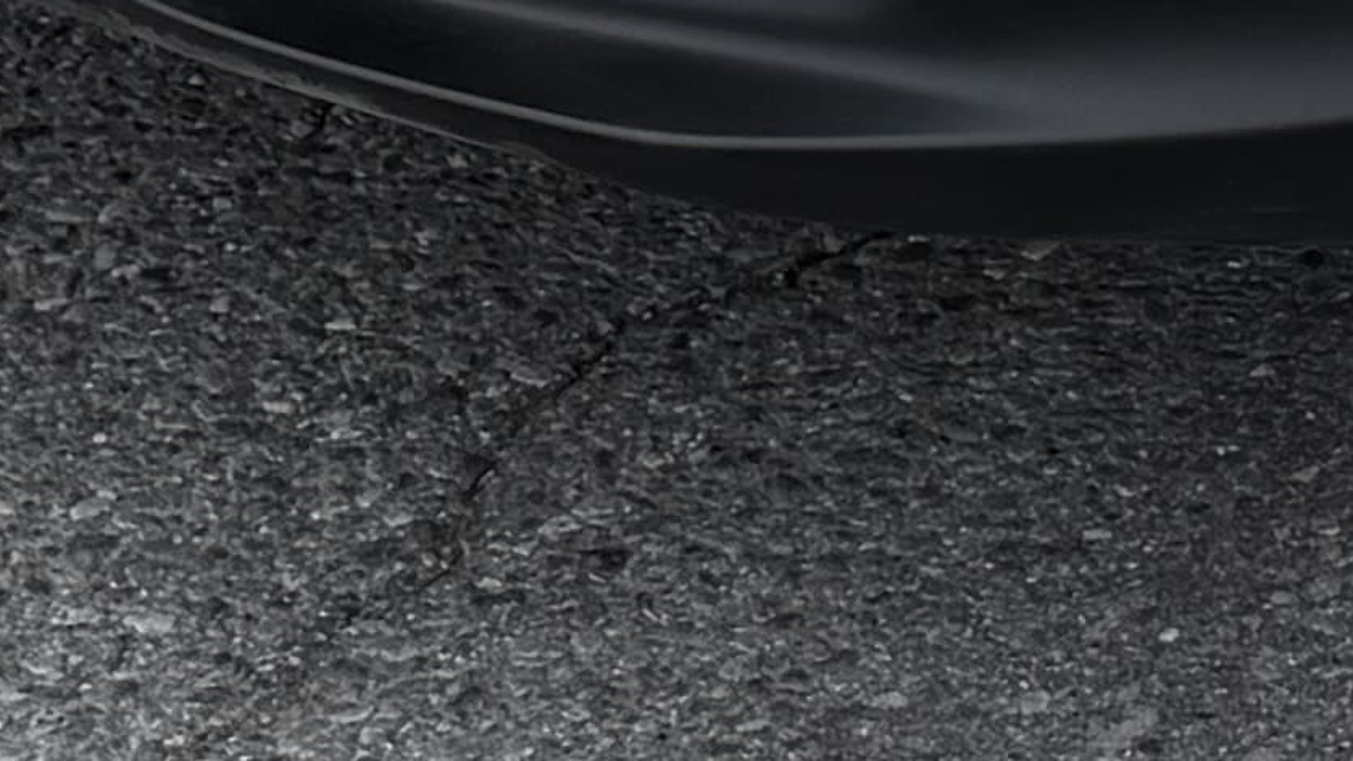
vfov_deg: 6.4
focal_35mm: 178
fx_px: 6386
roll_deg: -1.2
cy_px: -1254
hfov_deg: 12.0
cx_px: 1369
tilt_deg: -12.8
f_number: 1.78
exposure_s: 1/1292
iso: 80
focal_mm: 6.76
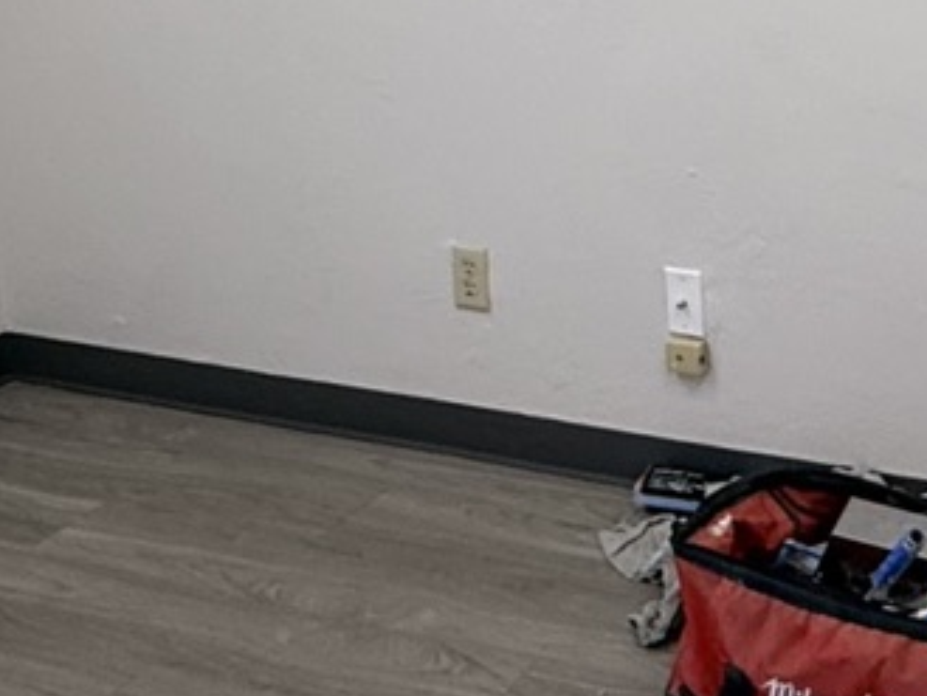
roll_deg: +1.9
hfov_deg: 26.7
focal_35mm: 68
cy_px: -104
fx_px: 1822
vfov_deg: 20.4
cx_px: 964
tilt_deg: -12.4
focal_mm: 2.22
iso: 80
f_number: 2.2
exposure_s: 1/120
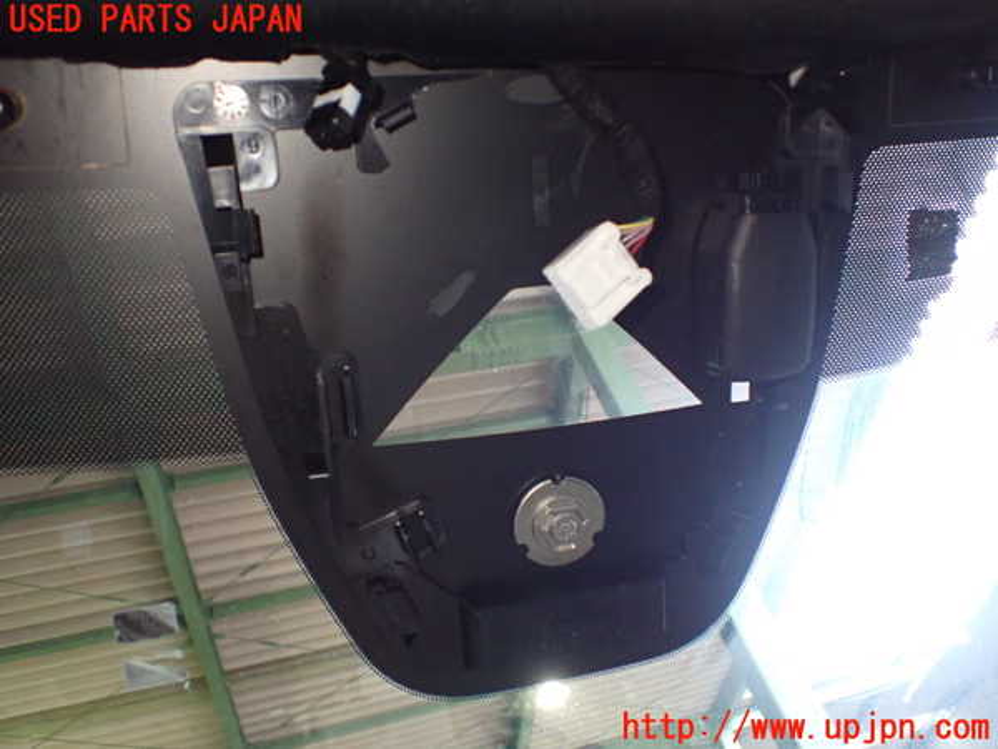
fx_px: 865
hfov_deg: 60.0
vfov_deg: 46.8
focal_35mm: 30
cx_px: 499
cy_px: 374
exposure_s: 1/80
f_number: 2.3
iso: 800
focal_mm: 5.4
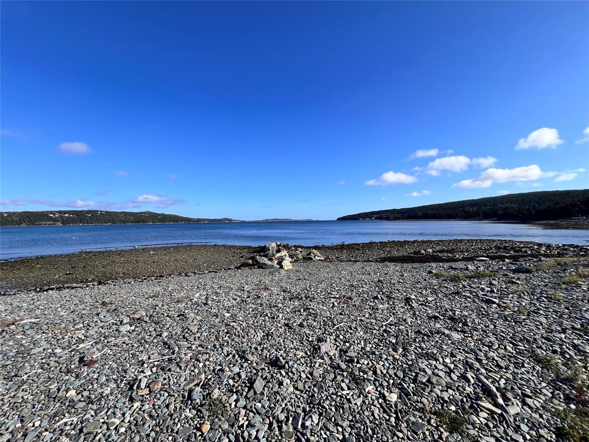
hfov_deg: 106.2
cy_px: 221
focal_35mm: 13
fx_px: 221
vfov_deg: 89.9
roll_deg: +1.6
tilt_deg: +0.3
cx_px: 294
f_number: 1.8
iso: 32
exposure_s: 1/1783
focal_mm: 1.57
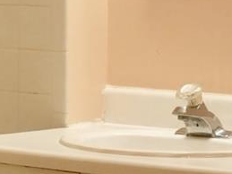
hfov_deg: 14.2
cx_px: -3
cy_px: 231
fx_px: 918
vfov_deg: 10.6
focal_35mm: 137
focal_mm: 24
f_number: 4
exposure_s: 1/160
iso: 2000
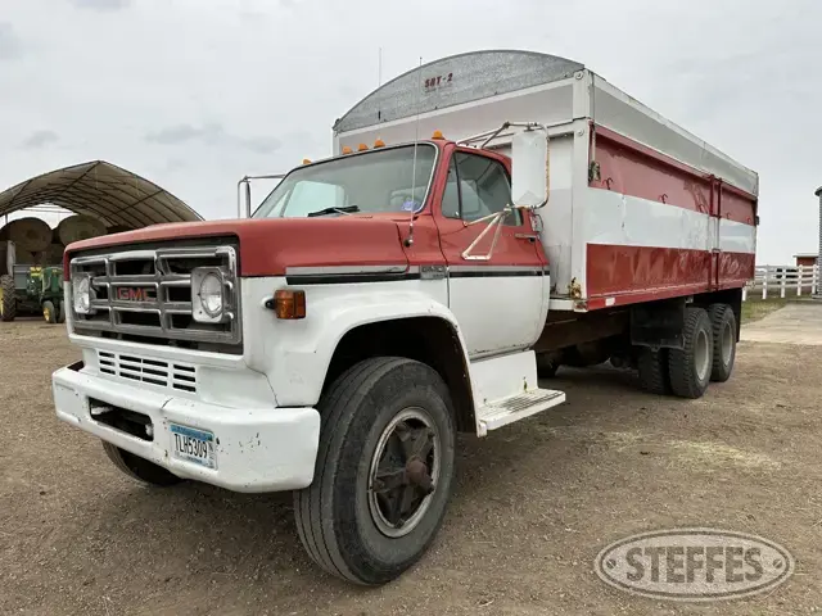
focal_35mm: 24
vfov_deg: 56.8
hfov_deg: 71.6
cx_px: 411
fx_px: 570
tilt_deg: -2.3
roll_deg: +1.5
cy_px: 308
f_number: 1.78
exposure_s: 1/185
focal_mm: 6.86
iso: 64
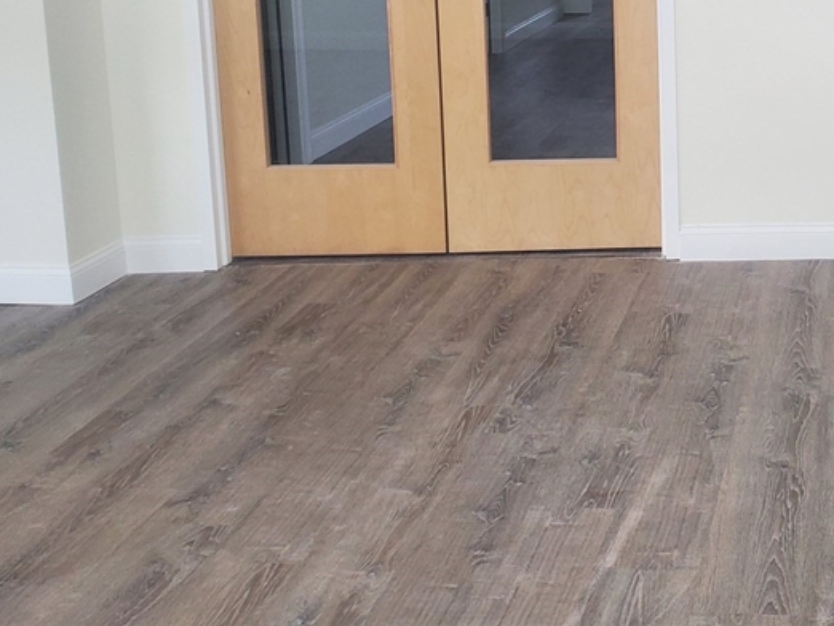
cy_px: 14
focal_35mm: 51
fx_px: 1229
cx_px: 749
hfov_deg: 35.3
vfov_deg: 27.1
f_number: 2.4
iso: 160
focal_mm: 4.3
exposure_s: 1/120
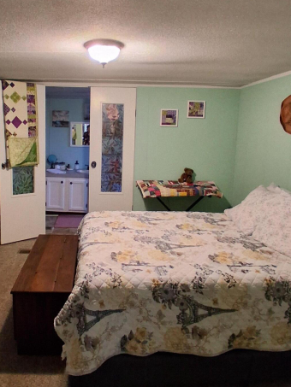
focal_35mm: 25
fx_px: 280
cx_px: 92
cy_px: 158
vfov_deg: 68.8
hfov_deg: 53.6
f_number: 2.2
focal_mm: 1.4
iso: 500
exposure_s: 1/40
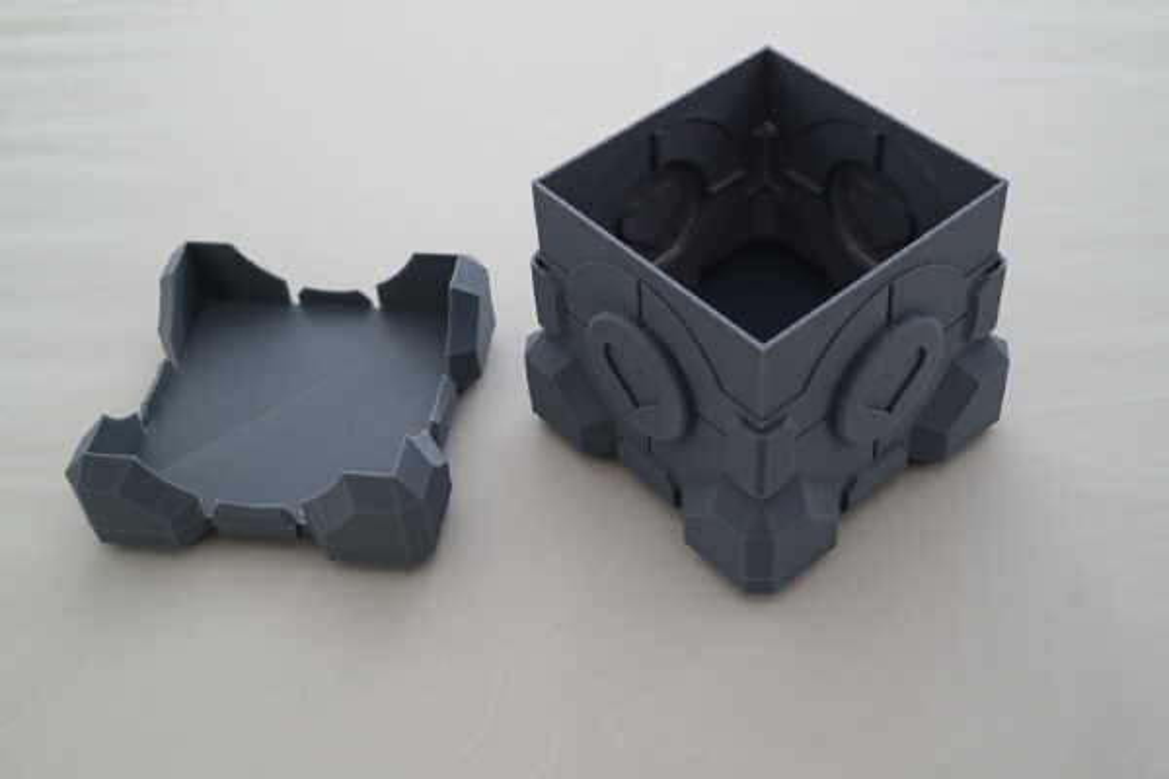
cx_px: 584
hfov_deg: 42.7
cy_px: 390
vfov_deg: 29.2
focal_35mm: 46
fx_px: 1494
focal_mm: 30
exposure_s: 1/160
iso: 800
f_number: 4.5
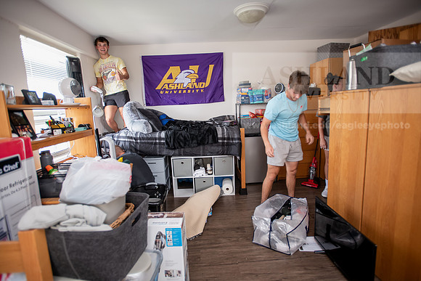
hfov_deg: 86.9
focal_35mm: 19
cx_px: 210
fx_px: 222
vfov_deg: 64.6
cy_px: 140
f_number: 2.8
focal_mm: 19
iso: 640
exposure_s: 1/80
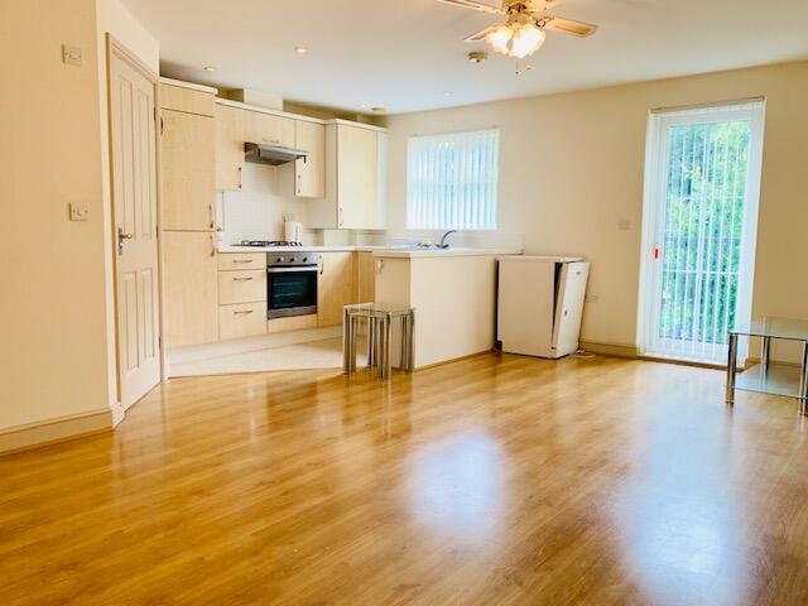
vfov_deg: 53.1
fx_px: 607
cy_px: 303
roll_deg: -1.1
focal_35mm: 26
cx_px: 404
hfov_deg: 67.3
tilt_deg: -6.6
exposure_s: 1/50
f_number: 1.8
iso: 50
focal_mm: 4.25
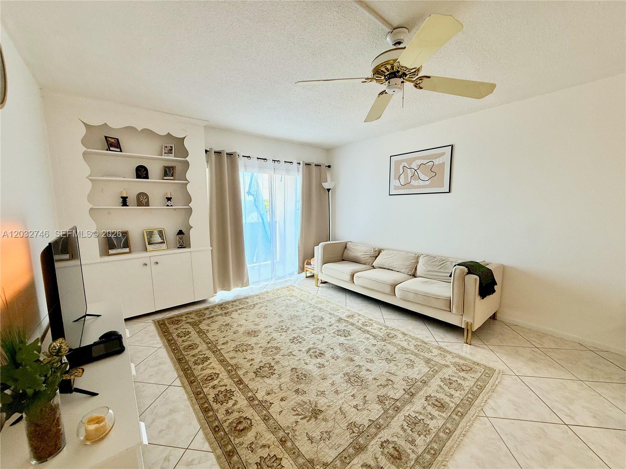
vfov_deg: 85.7
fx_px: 253
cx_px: 313
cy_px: 234
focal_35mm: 14
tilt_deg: -7.0
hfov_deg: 102.1
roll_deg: +0.1
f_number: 2.2
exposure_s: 1/120
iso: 100
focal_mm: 2.22
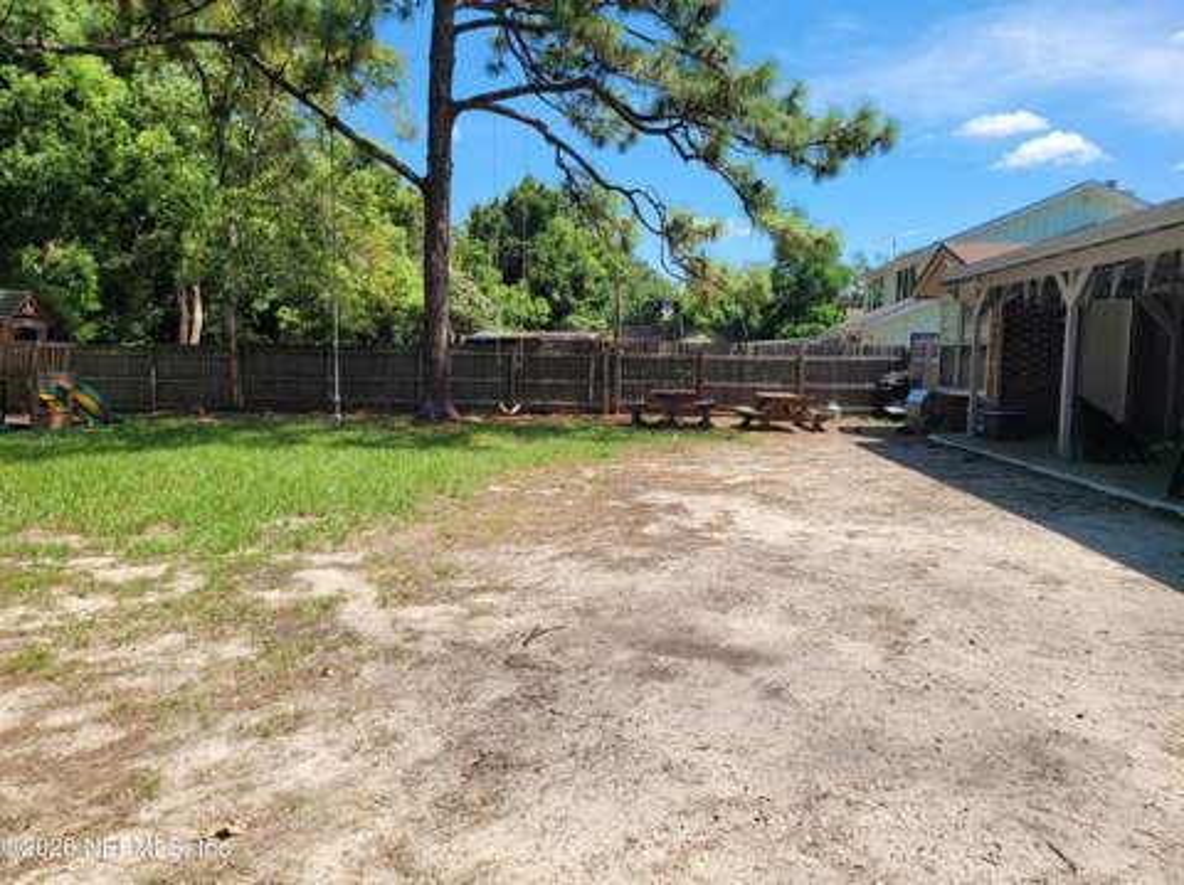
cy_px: 442
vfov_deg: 53.0
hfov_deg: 67.4
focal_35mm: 26
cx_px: 592
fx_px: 888
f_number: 1.8
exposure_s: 1/1645
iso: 40
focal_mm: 5
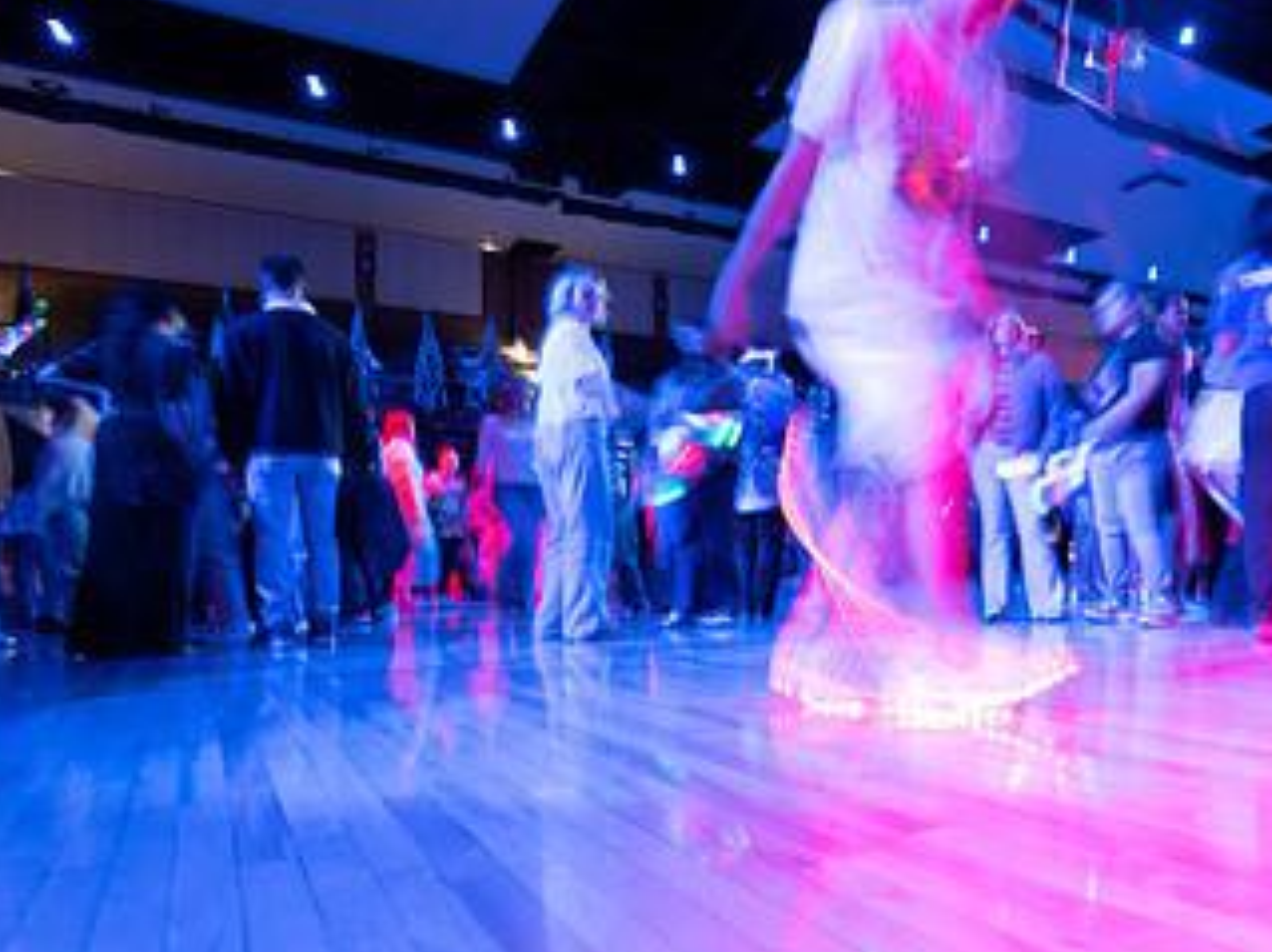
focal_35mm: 27
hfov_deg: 62.2
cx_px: 929
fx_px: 992
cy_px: 527
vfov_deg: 51.2
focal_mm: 14
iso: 800
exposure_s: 1/2
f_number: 5.6
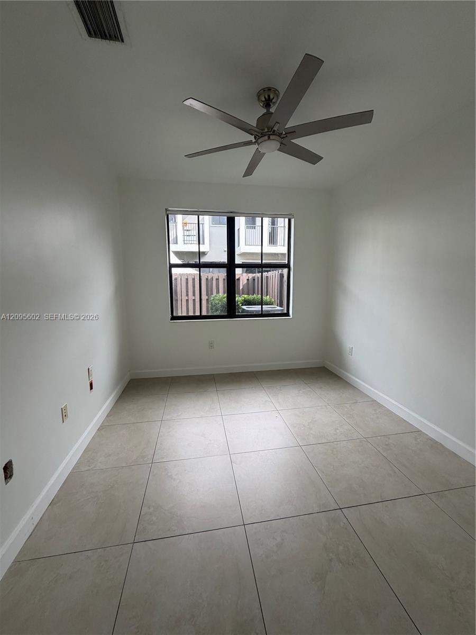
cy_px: 318
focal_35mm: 14
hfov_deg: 85.7
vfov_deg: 102.1
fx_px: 257
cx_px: 238
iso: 125
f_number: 2.2
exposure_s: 1/121
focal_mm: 2.22
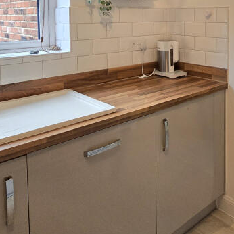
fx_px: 260
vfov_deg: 45.3
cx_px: 192
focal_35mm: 34
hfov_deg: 45.6
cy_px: 37
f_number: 2.2
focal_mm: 2.2
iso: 320
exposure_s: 1/50
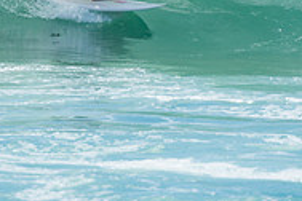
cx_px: 155
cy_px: -41
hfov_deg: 1.1
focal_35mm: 1843
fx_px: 15460
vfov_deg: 0.7
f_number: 5.6
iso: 220
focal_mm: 400
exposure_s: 1/1250
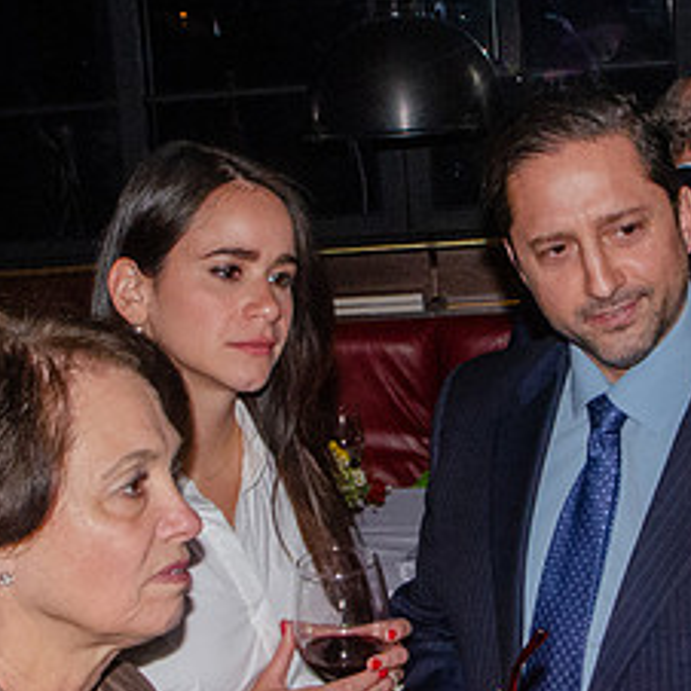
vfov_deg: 21.8
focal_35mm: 79
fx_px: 1784
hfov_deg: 21.9
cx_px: 440
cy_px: 203
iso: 2500
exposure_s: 1/250
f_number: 22
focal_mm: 18
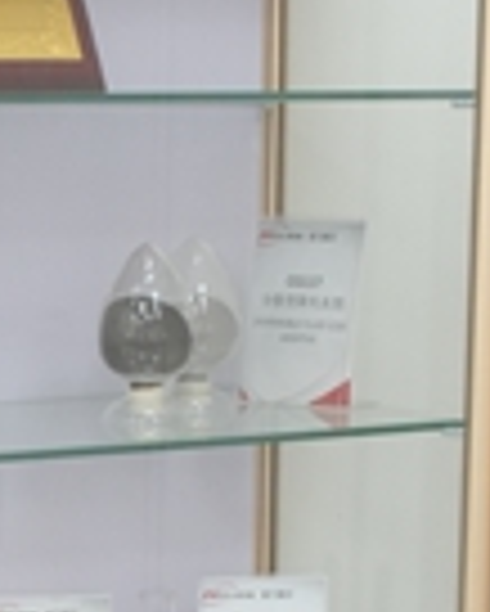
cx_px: -99
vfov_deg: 13.4
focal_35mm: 141
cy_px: 626
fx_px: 2553
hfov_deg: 10.8
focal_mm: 34
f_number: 11
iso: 2000
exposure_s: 1/6
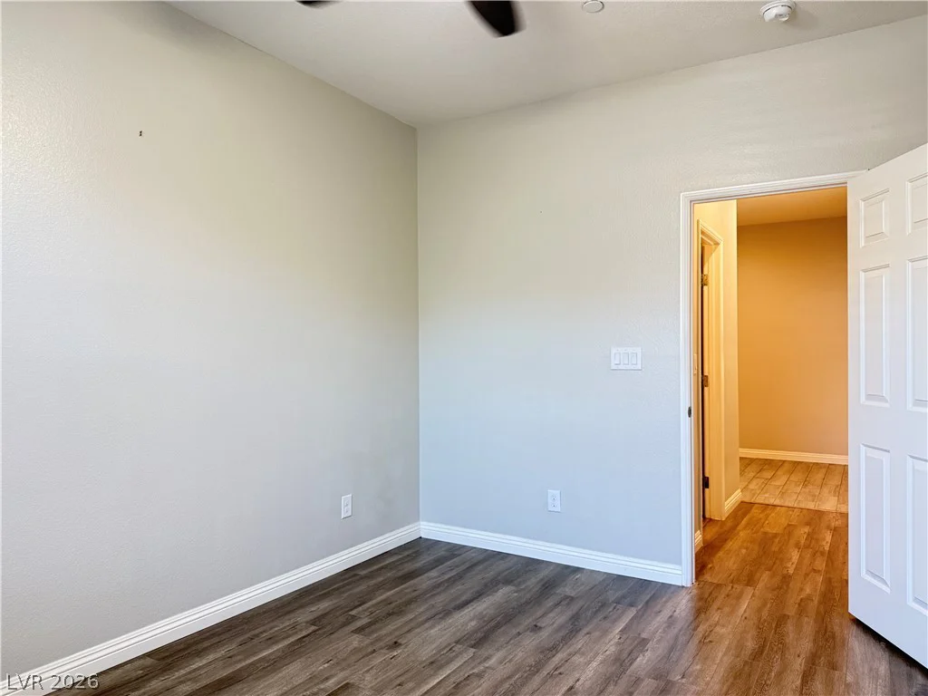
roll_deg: -0.2
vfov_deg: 56.8
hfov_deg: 71.6
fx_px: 643
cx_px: 464
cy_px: 348
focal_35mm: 24
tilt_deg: +0.6
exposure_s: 1/60
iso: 320
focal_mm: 6.76
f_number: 1.78
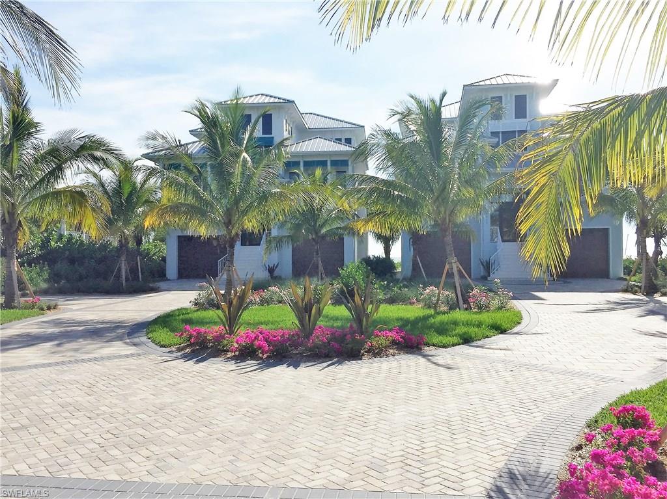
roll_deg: -0.7
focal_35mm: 29
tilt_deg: +0.3
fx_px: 559
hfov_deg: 61.7
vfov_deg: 48.2
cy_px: 250
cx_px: 334
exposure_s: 1/3049
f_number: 2.2
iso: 32
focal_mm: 4.15
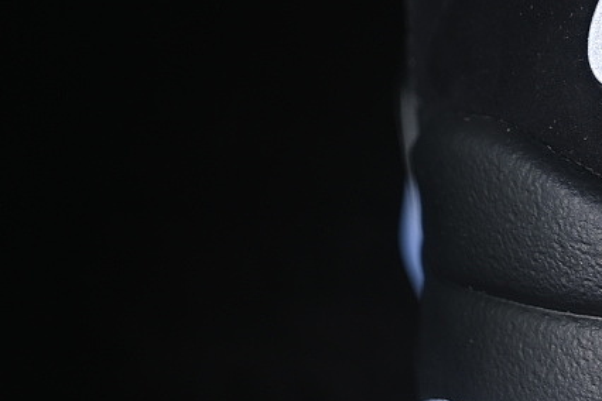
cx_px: 752
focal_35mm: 190
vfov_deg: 7.2
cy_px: -47
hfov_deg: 10.6
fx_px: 3177
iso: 160
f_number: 6.3
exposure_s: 1/50
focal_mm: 50
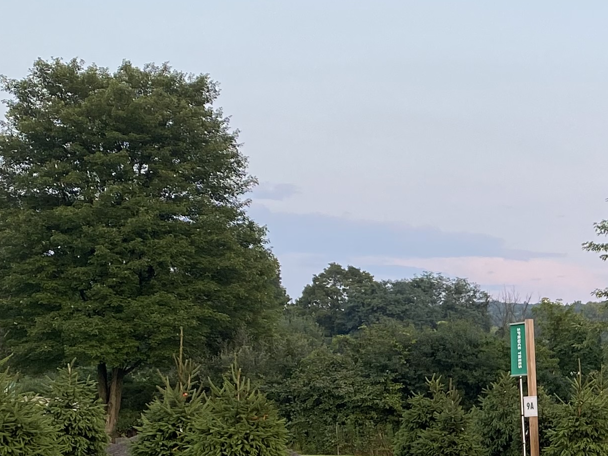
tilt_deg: -2.2
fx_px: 1510
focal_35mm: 86
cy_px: 469
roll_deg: -1.3
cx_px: 777
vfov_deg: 16.8
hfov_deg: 20.8
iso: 40
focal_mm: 4.25
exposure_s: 1/122
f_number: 1.8
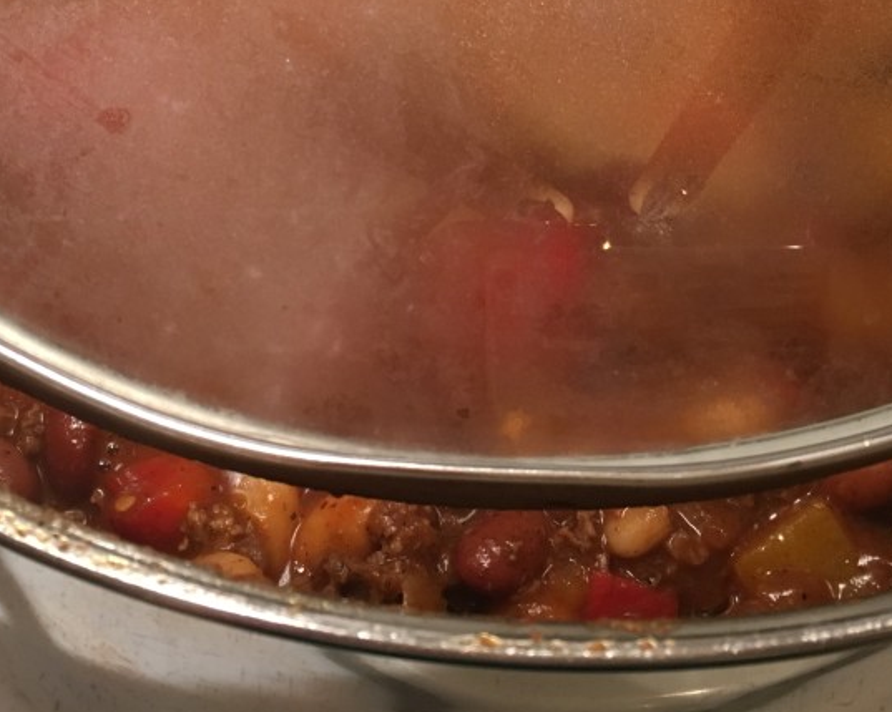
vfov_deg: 27.2
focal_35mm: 54
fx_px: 1425
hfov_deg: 34.7
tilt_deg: -48.1
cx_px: 488
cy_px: 86
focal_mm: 4.15
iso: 125
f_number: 2.2
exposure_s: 1/30
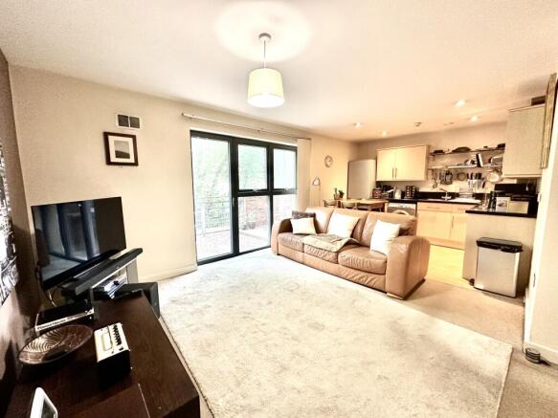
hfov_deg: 102.1
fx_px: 226
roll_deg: +0.3
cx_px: 279
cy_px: 209
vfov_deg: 85.7
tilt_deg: -6.6
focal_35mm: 14
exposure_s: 1/50
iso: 250
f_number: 2.2
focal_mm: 2.22
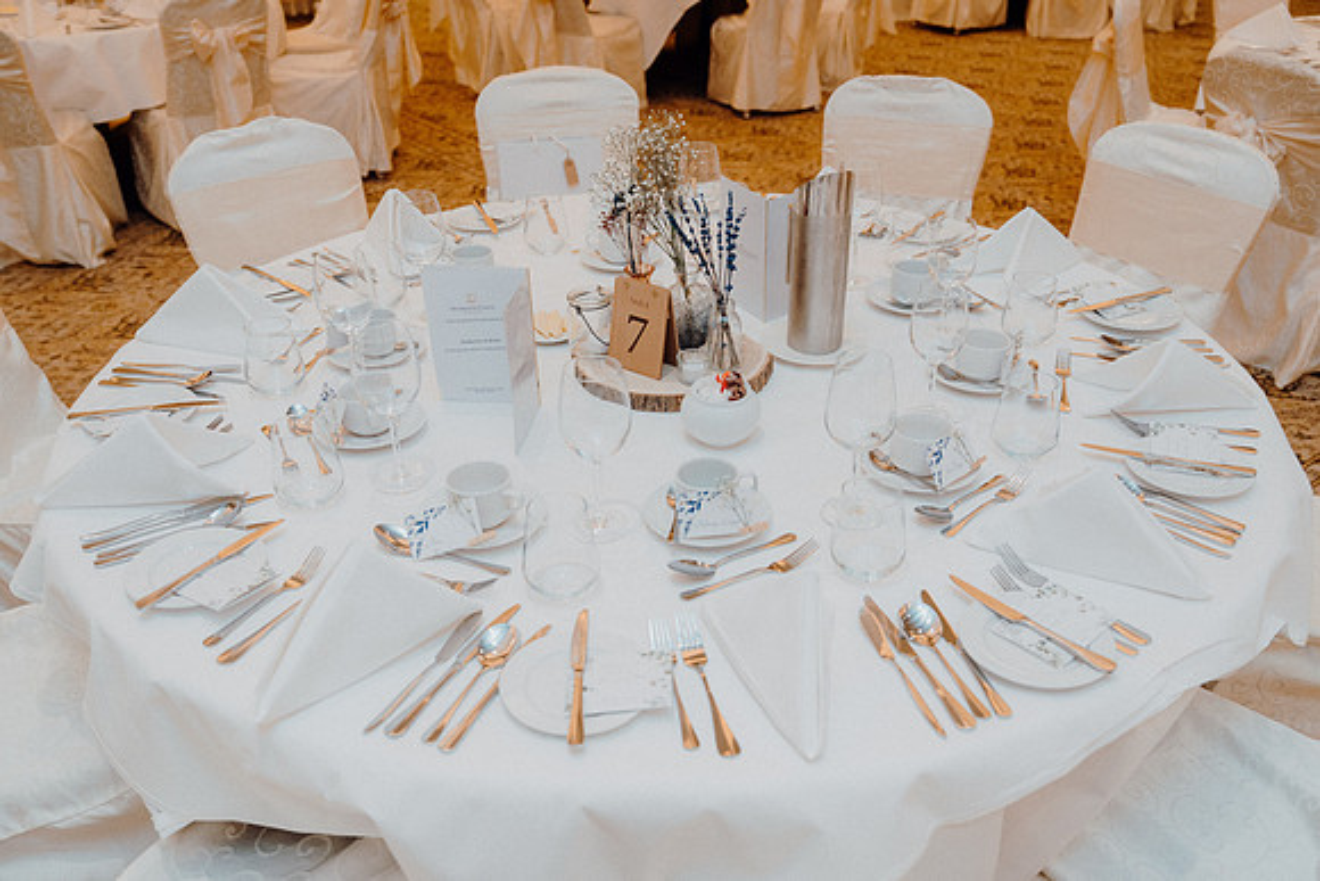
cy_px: 440
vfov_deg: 42.3
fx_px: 1137
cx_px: 660
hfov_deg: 60.3
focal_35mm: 31
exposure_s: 1/160
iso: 1250
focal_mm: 31
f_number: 3.5
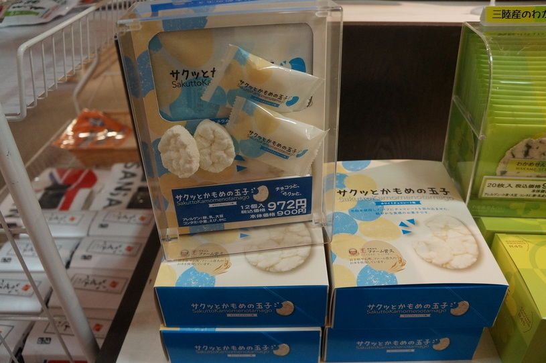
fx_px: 409
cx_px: 273
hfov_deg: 67.5
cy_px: 182
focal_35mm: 27
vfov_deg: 47.8
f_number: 4
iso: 2000
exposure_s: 1/160
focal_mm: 18
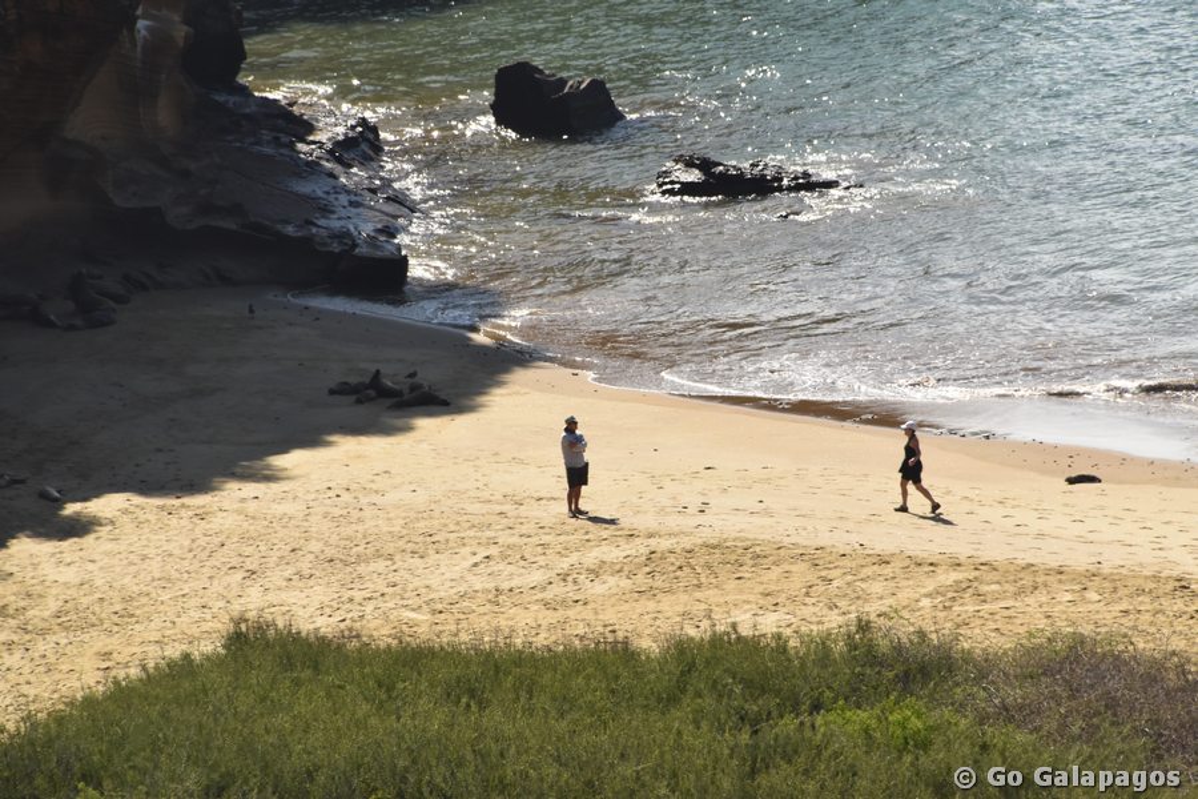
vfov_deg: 3.1
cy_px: 400
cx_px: 599
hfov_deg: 4.6
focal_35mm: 450
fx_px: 14974
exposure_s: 1/500
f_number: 14
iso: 640
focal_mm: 300
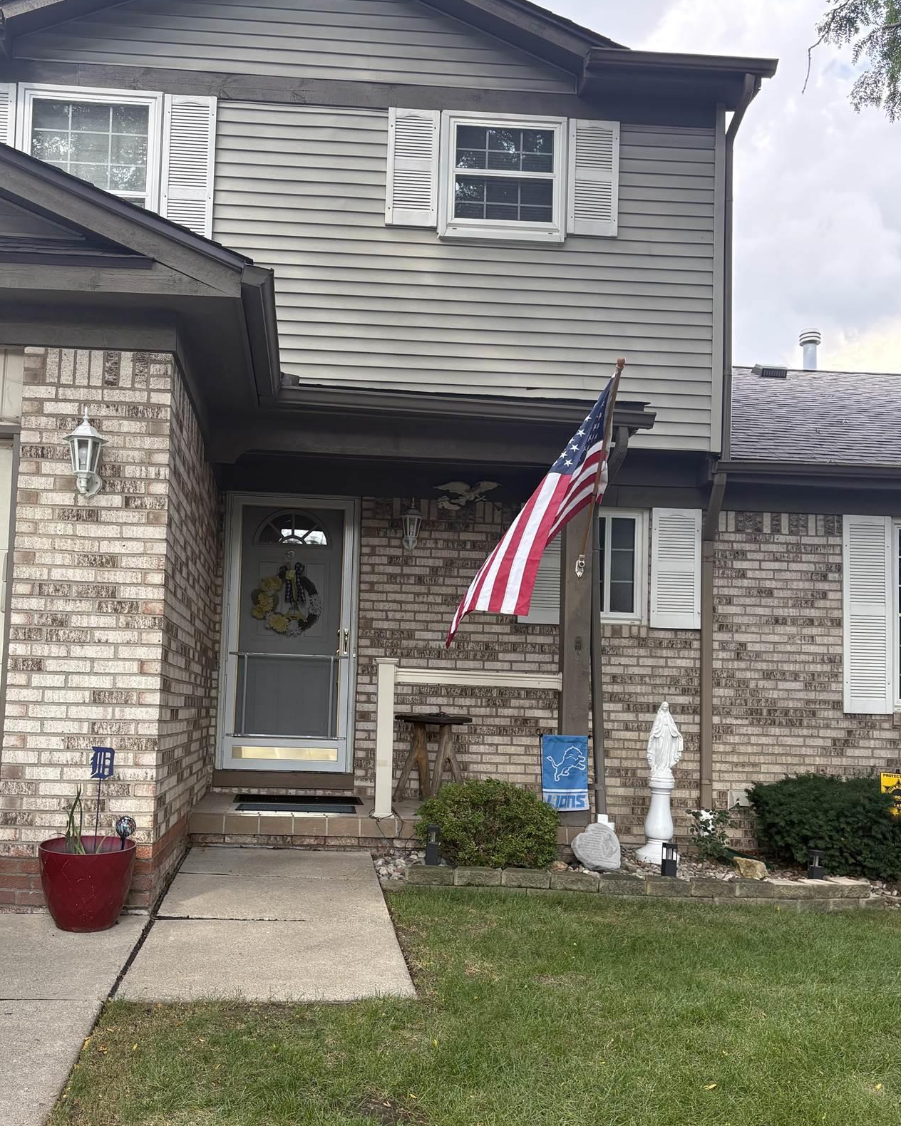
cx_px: 370
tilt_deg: +4.8
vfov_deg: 49.0
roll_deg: -2.6
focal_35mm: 37
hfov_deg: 40.0
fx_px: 1233
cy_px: 619
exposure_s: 1/438
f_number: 1.6
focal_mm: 5.96
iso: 64
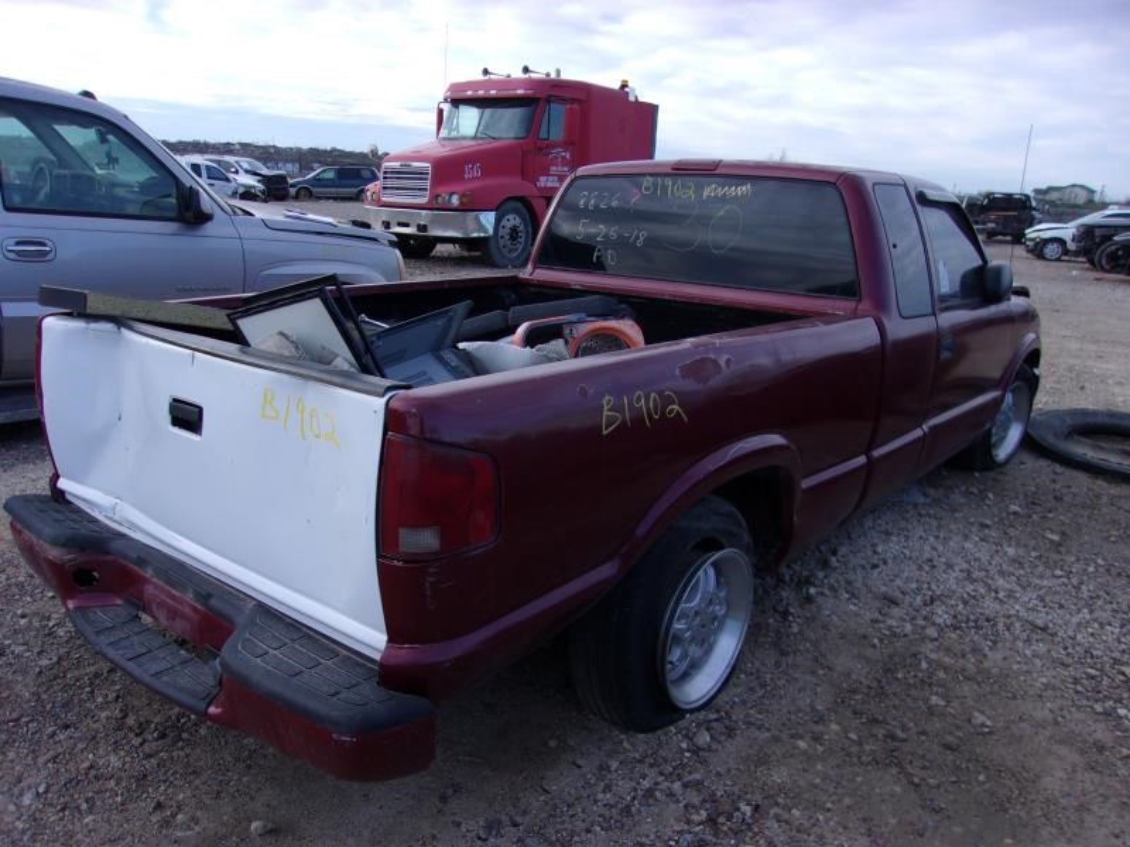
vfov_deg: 51.4
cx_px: 565
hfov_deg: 65.3
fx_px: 881
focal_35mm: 27
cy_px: 424
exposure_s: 1/340
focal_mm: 4.9
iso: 80
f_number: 3
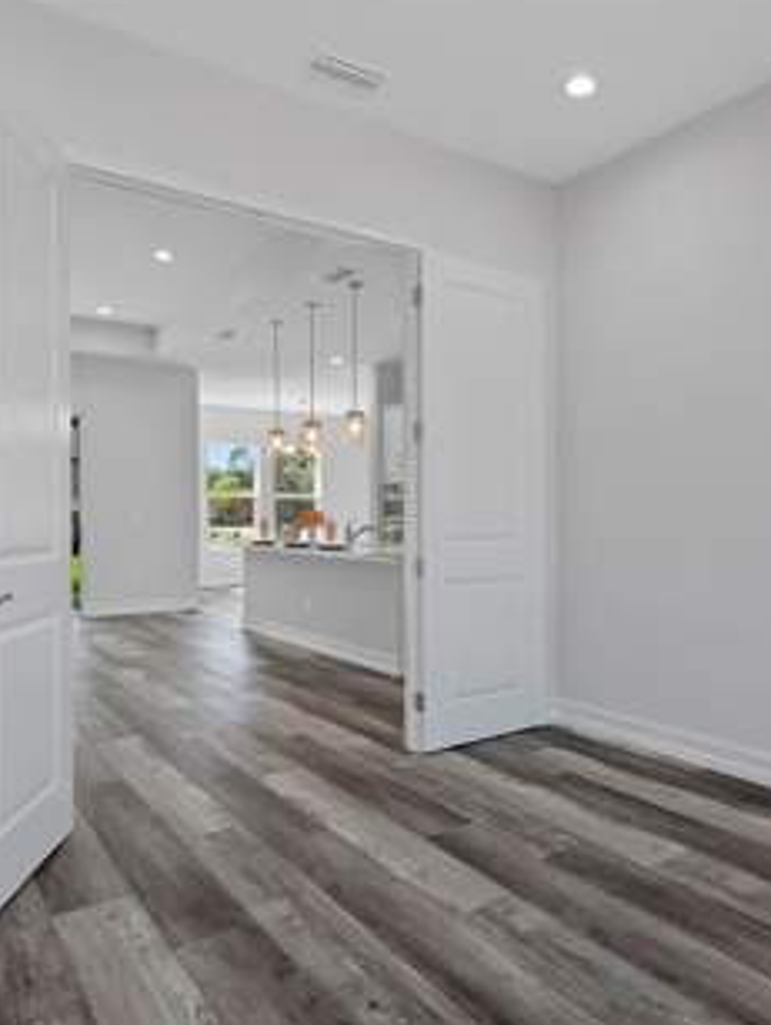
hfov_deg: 54.6
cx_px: 497
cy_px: 509
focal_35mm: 25
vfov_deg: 69.9
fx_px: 733
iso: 1000
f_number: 8
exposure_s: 1/20
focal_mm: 11
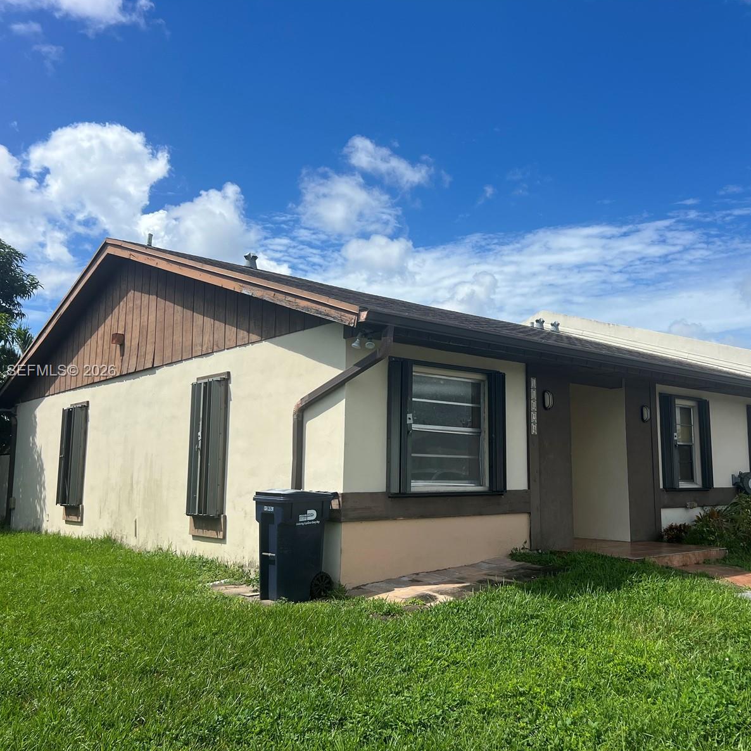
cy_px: 372
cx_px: 426
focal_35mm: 31
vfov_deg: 52.5
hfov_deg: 52.4
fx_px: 761
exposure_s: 1/6211
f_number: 1.5
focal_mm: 5.7
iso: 50
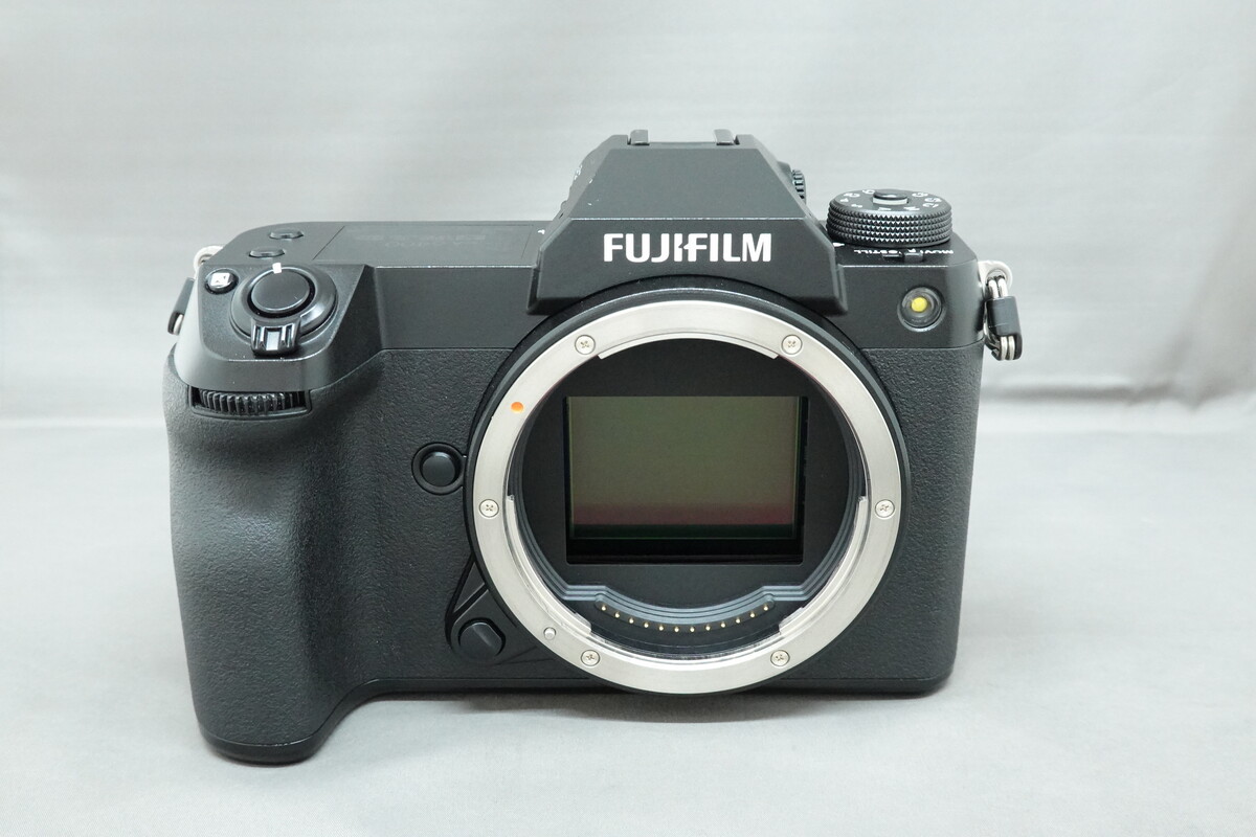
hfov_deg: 48.5
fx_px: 1395
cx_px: 628
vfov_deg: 33.4
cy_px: 418
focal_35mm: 40
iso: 2500
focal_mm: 14.69
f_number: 5.6
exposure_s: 1/40
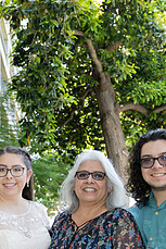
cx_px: 46
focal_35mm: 57
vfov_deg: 33.8
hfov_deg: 23.6
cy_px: 204
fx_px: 394
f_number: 3.2
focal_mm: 29
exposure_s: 1/250
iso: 640
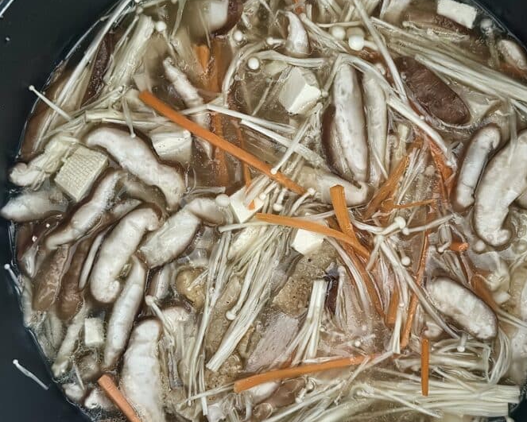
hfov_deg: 35.3
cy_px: 207
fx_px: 827
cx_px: 297
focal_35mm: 53
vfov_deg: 28.6
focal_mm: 6.86
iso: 800
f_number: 1.78
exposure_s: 1/32
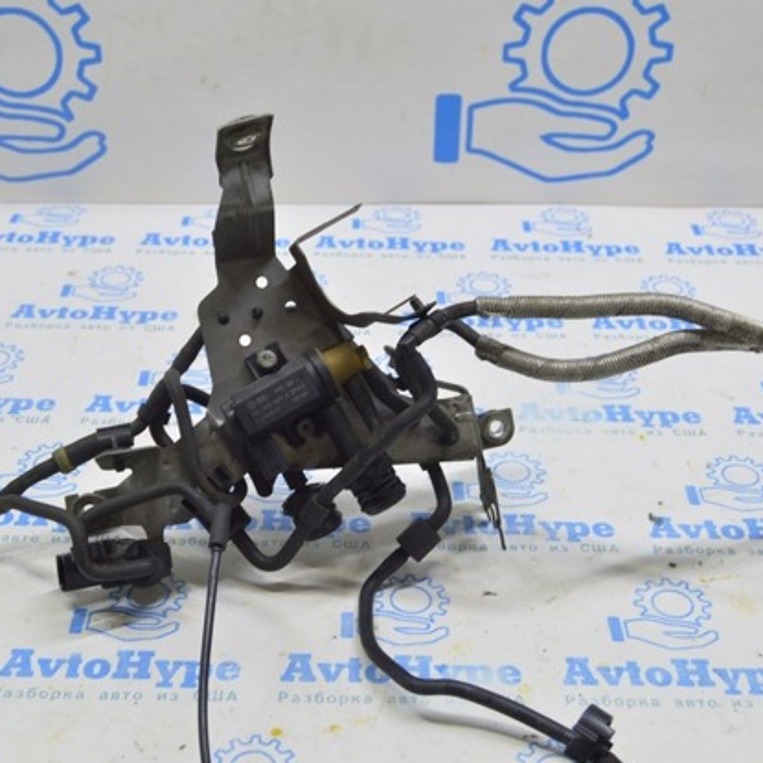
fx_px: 1272
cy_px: 385
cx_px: 360
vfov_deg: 33.4
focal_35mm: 51
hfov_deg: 33.4
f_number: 5.6
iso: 400
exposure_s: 1/20
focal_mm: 26
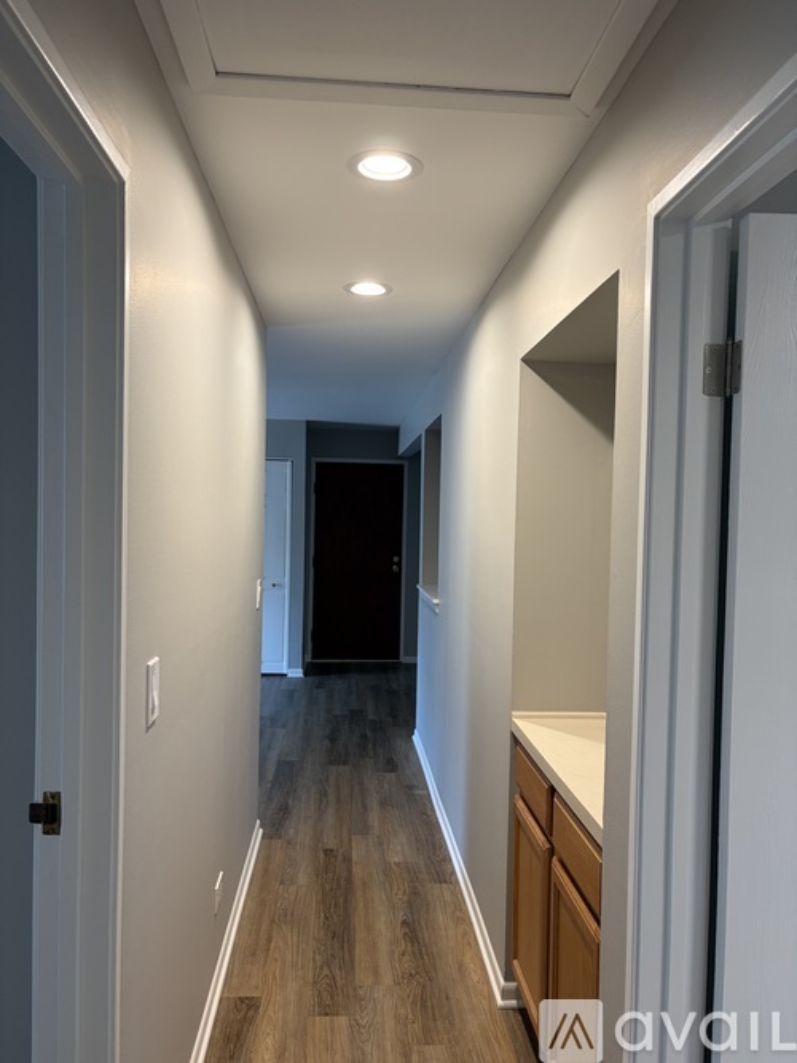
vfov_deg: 67.3
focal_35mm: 26
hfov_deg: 53.0
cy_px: 532
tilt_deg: -2.3
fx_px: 798
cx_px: 398
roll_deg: -1.2
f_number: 1.6
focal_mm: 5.96
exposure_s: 1/60
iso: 100
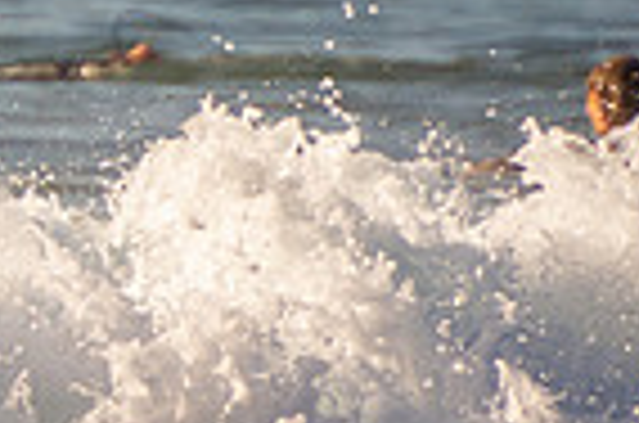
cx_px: -513
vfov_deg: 0.6
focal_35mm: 2459
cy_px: 164
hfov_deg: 0.8
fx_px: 43549
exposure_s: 1/1250
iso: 320
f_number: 5.6
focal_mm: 400
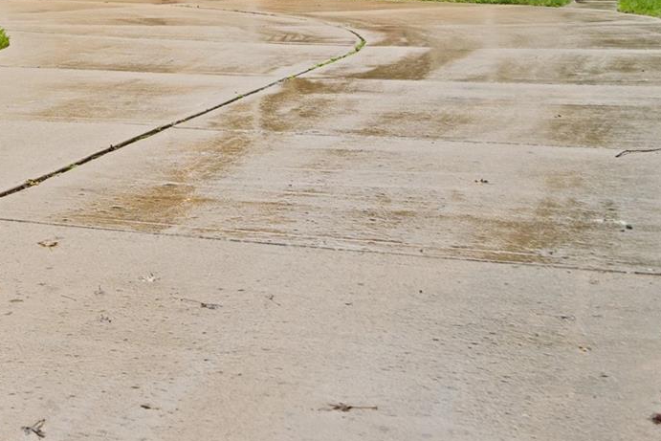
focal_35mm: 80
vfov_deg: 16.1
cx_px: -160
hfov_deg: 23.0
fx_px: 1469
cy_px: -140
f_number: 8
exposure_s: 1/10
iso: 320
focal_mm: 27
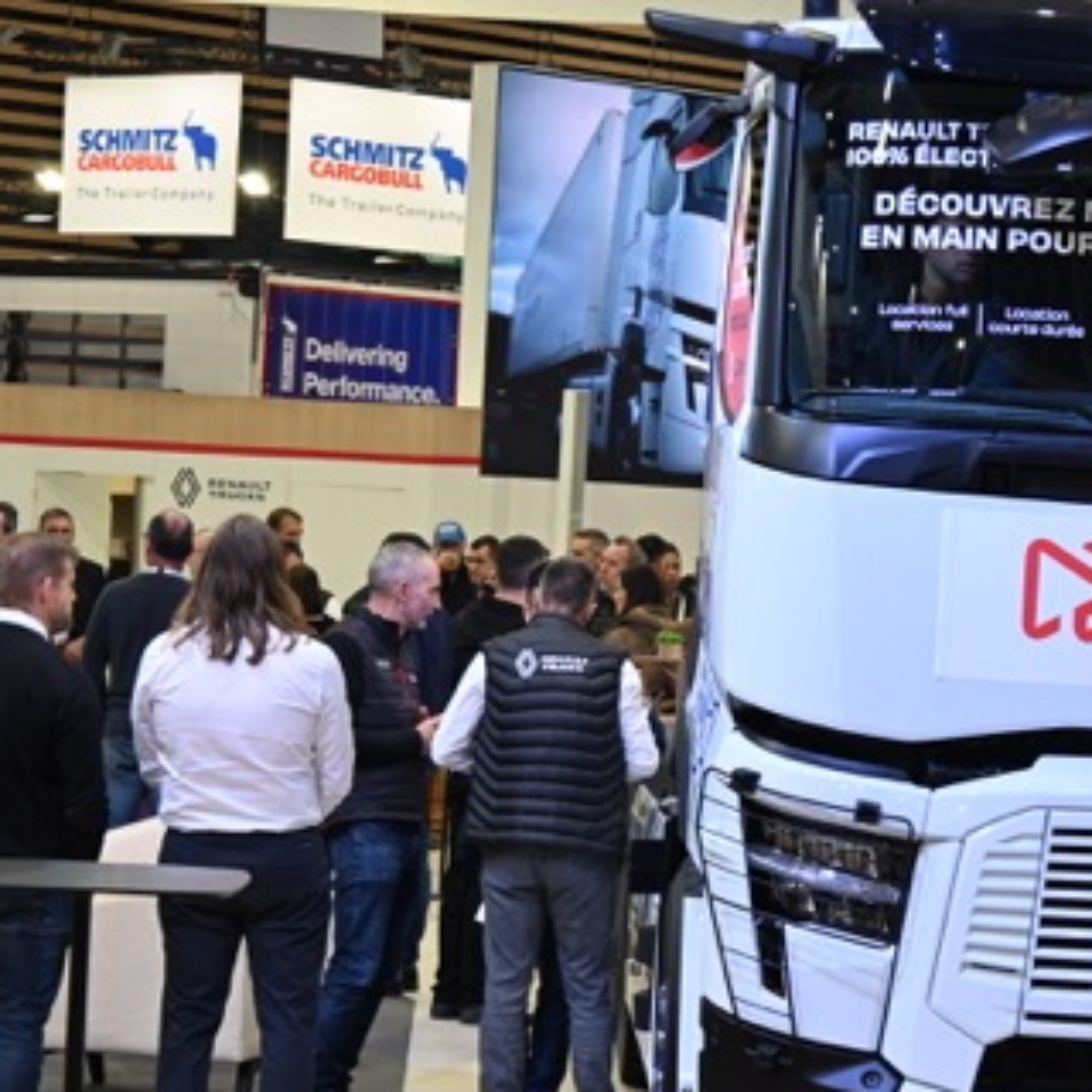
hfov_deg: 14.5
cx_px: 1014
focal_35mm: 119
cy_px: 647
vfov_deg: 14.6
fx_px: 4247
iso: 1250
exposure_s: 1/125
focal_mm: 70
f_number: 6
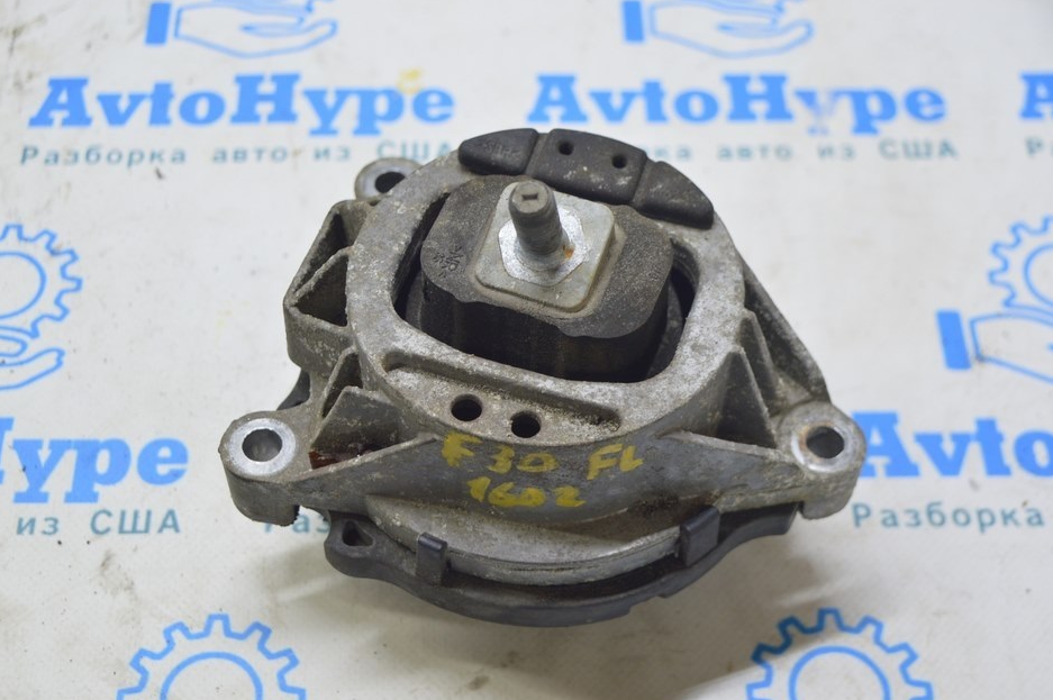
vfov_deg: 23.0
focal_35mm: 59
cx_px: 484
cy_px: 359
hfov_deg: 33.9
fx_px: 1724
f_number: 5.6
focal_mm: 36
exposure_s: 1/20
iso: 400
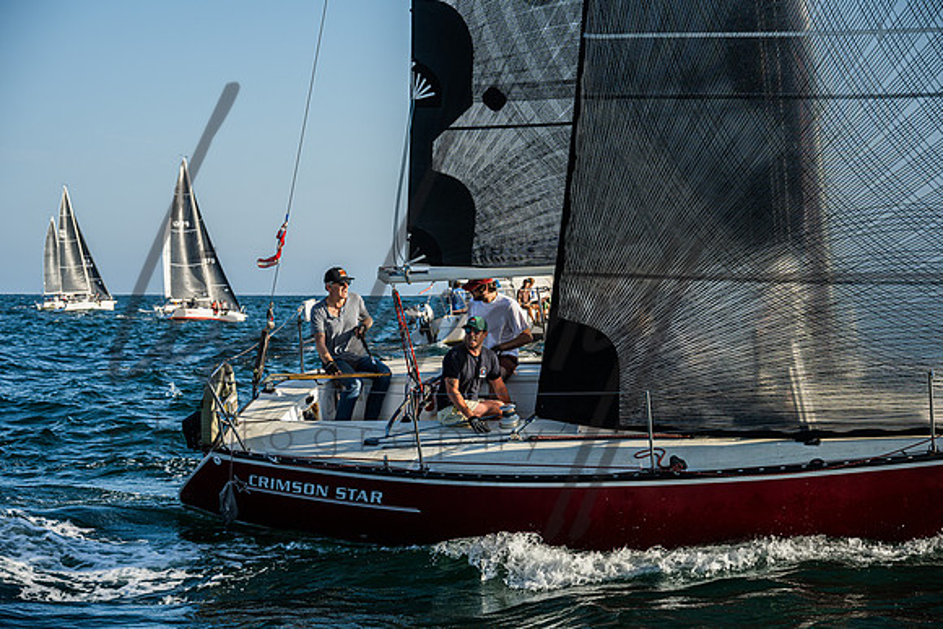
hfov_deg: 23.9
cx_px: 472
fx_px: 2229
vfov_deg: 16.1
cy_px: 314
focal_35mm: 85
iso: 100
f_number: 6.3
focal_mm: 84
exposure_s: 1/1000
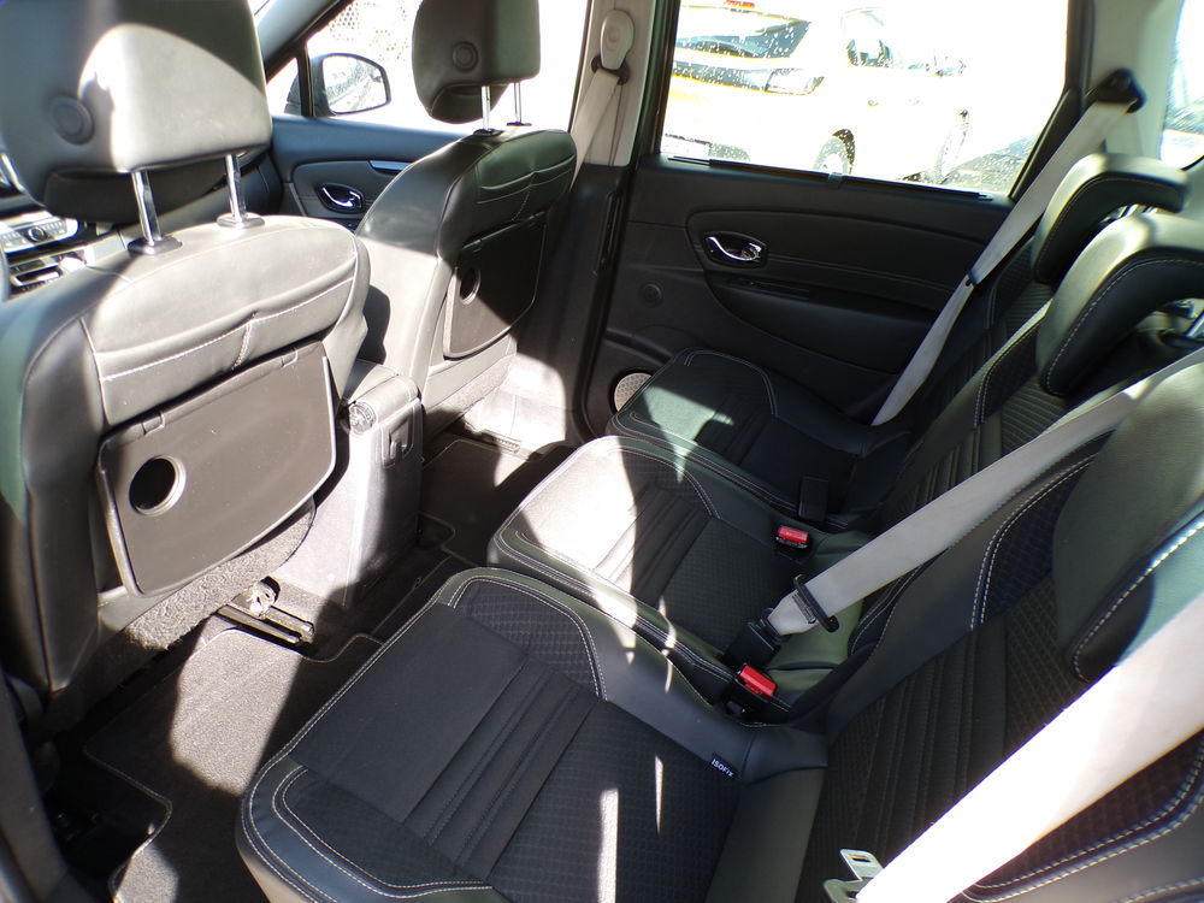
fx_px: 835
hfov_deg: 71.6
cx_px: 602
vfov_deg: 56.8
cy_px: 452
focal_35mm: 24
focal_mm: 4.3
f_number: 3
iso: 100
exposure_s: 1/58
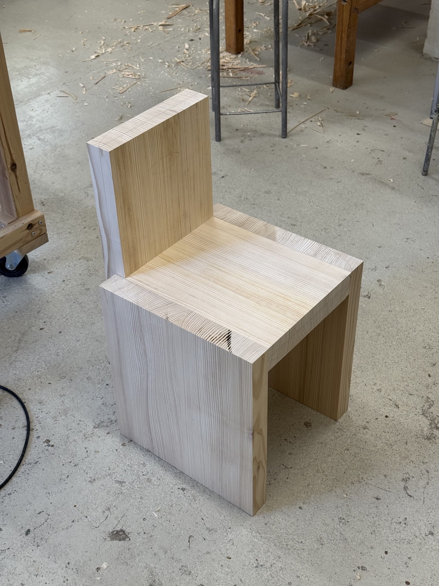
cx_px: 220
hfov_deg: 30.3
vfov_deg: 39.7
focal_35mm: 48
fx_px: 812
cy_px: 293
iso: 50
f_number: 1.8
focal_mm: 6.8
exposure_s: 1/50
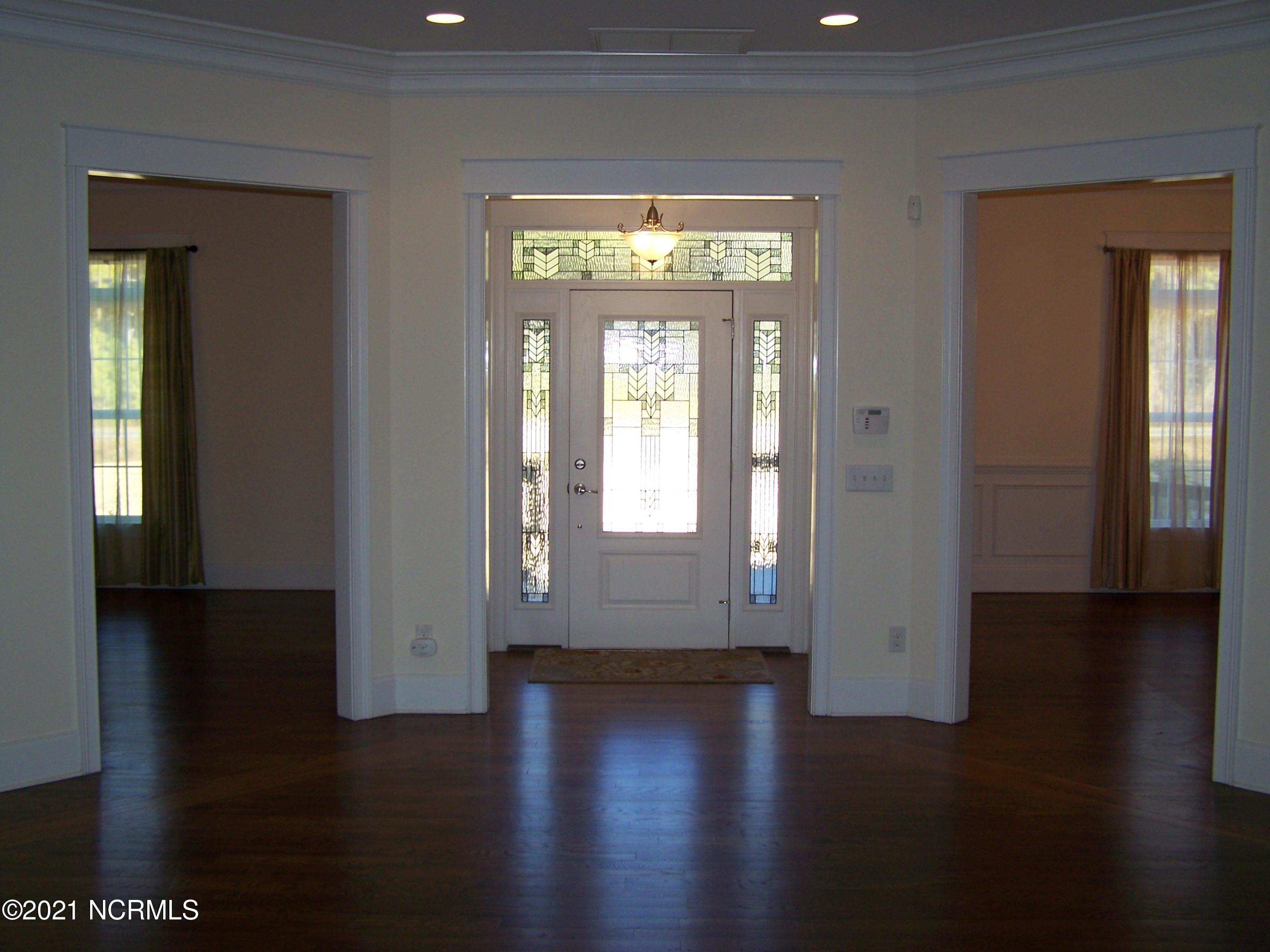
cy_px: 476
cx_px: 635
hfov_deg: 49.0
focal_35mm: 38
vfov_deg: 37.7
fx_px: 1394
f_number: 2.8
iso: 80
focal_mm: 6.3
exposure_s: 1/60
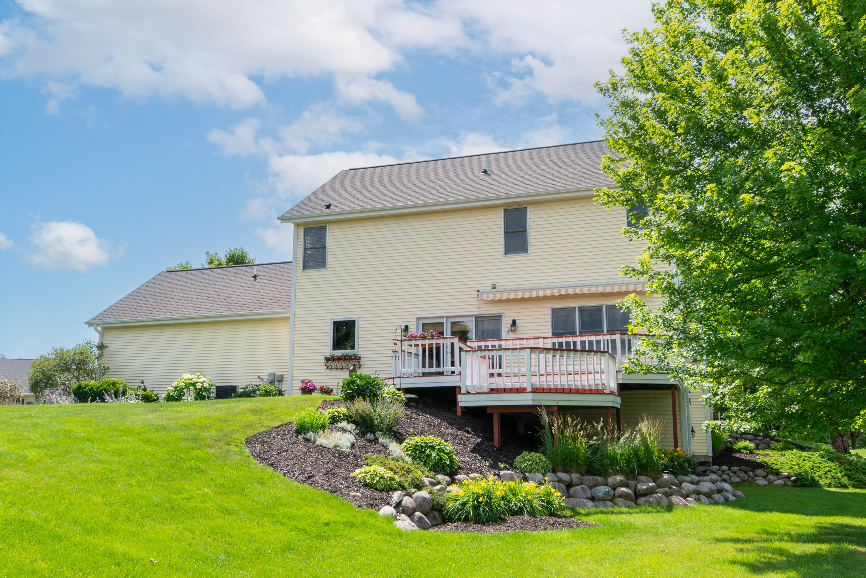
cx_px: 433
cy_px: 289
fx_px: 794
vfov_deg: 40.0
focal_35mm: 33
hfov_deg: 57.2
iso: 250
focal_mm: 22
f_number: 8
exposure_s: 1/500
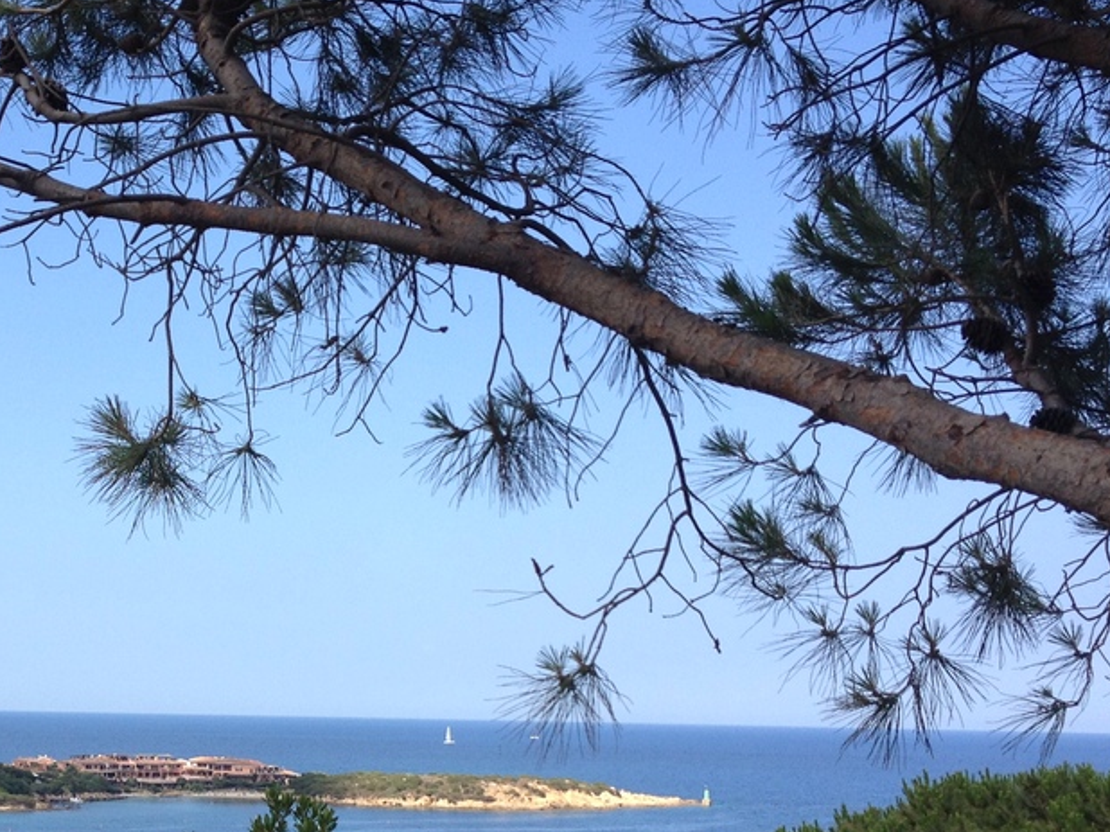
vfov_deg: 21.3
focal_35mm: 68
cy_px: 663
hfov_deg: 28.0
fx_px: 2180
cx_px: 228
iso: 50
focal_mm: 4.28
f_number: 2.4
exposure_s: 1/968
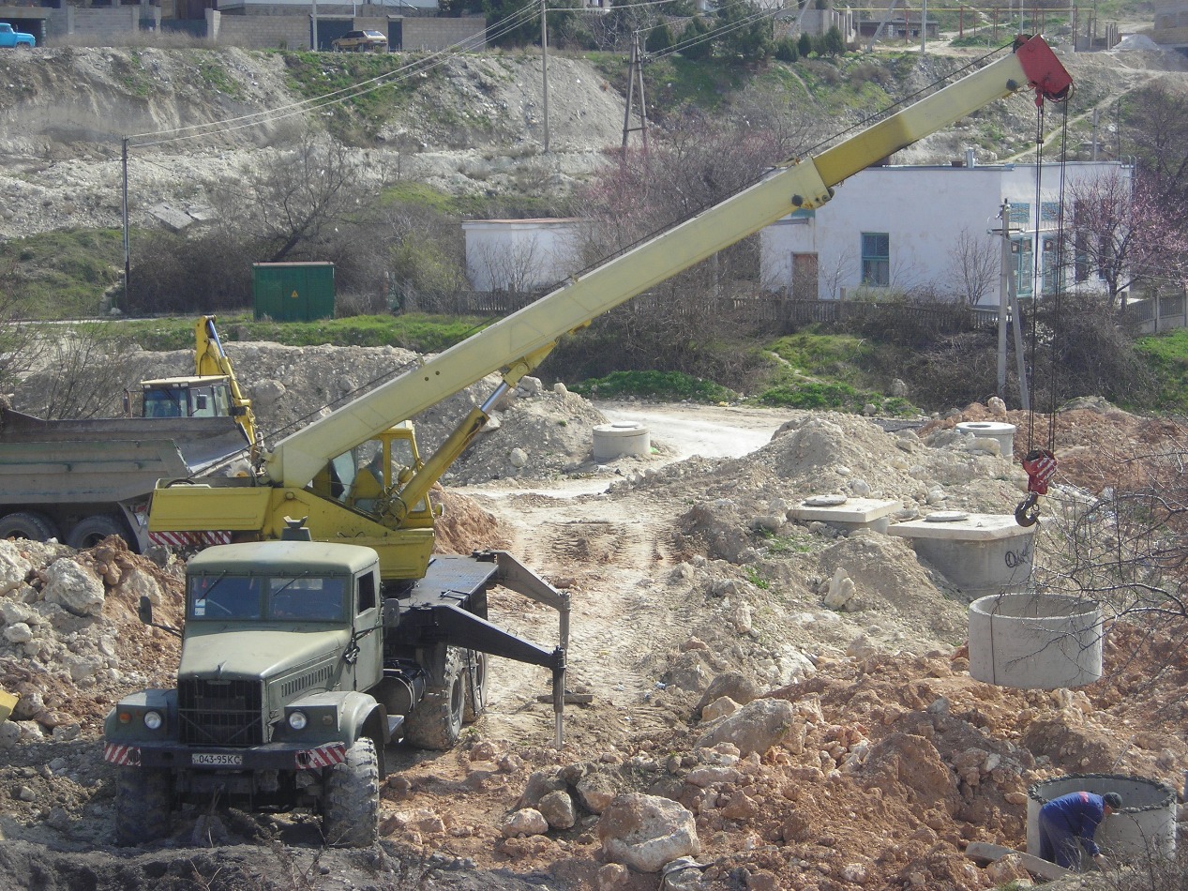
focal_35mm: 77
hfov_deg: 25.3
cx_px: 594
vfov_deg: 19.1
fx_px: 2642
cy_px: 446
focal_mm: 12.7
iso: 50
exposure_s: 1/307
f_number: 4.2
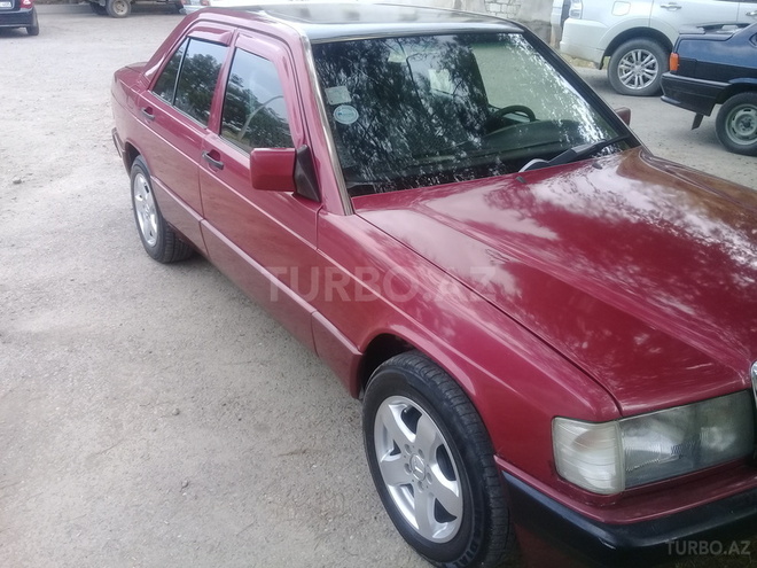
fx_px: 678
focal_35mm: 31
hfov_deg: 58.4
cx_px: 378
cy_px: 284
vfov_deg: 45.4
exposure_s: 1/198
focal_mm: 3.3
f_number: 2.2
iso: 50
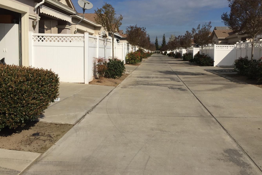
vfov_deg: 38.8
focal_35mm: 34
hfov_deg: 55.7
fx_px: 247
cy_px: 72
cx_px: 144
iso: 32
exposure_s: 1/6623
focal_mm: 4.15
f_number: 2.2
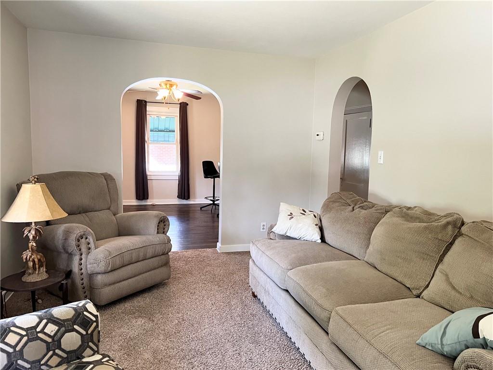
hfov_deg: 67.3
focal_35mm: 26
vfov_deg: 53.1
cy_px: 185
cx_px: 246
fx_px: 370
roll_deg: -1.0
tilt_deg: -6.9
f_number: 1.5
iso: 200
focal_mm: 5.7
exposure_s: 1/60
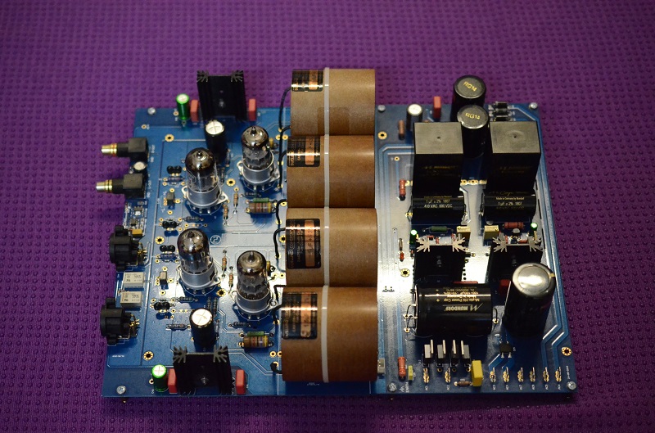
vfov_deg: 22.5
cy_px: 216
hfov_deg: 33.5
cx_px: 328
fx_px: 1089
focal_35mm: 60
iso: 5000
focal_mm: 40
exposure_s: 1/320
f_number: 2.8
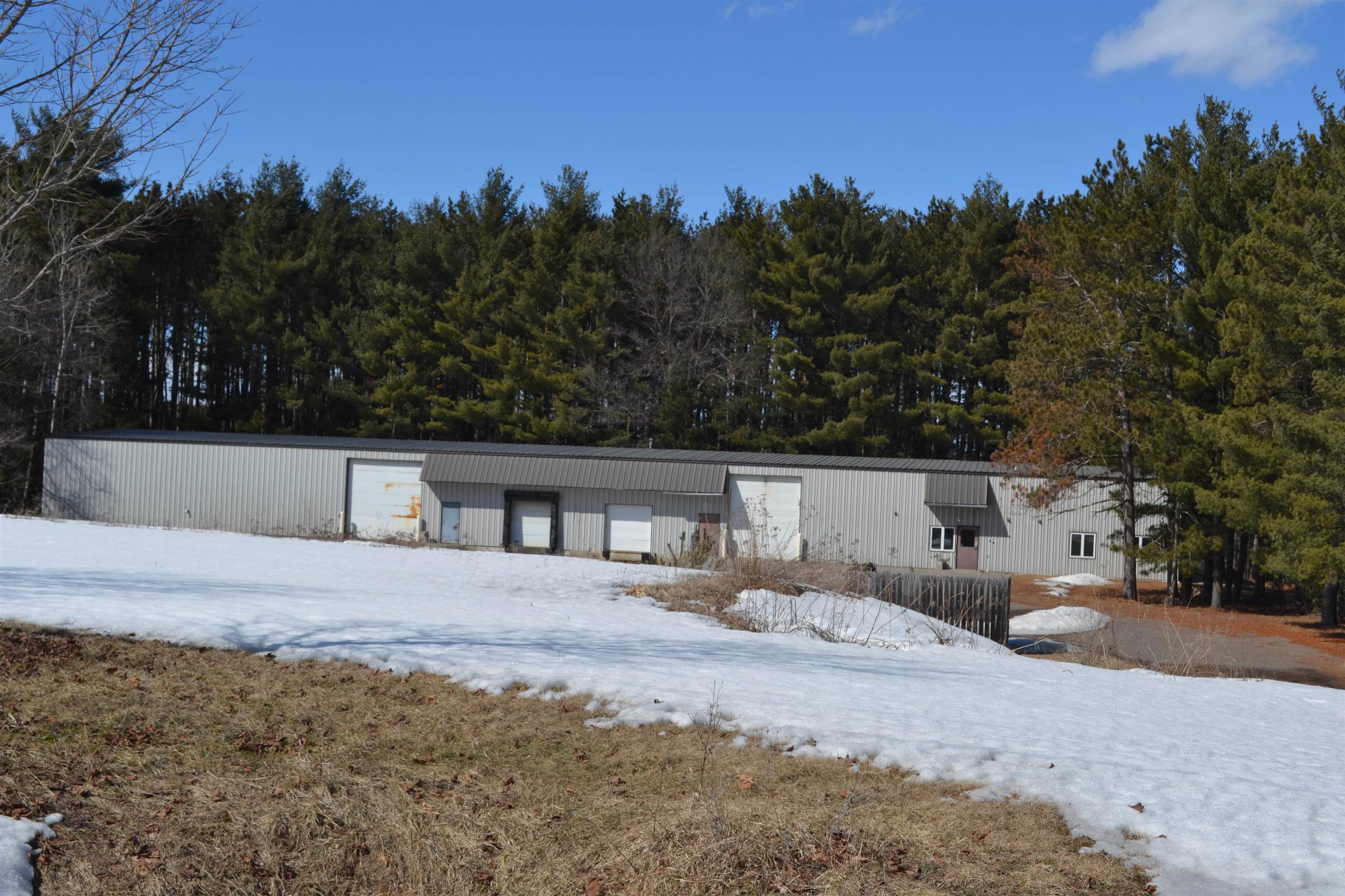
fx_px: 1681
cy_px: 448
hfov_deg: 43.6
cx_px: 672
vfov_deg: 29.9
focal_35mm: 45
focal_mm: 30
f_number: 8
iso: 100
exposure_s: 1/250
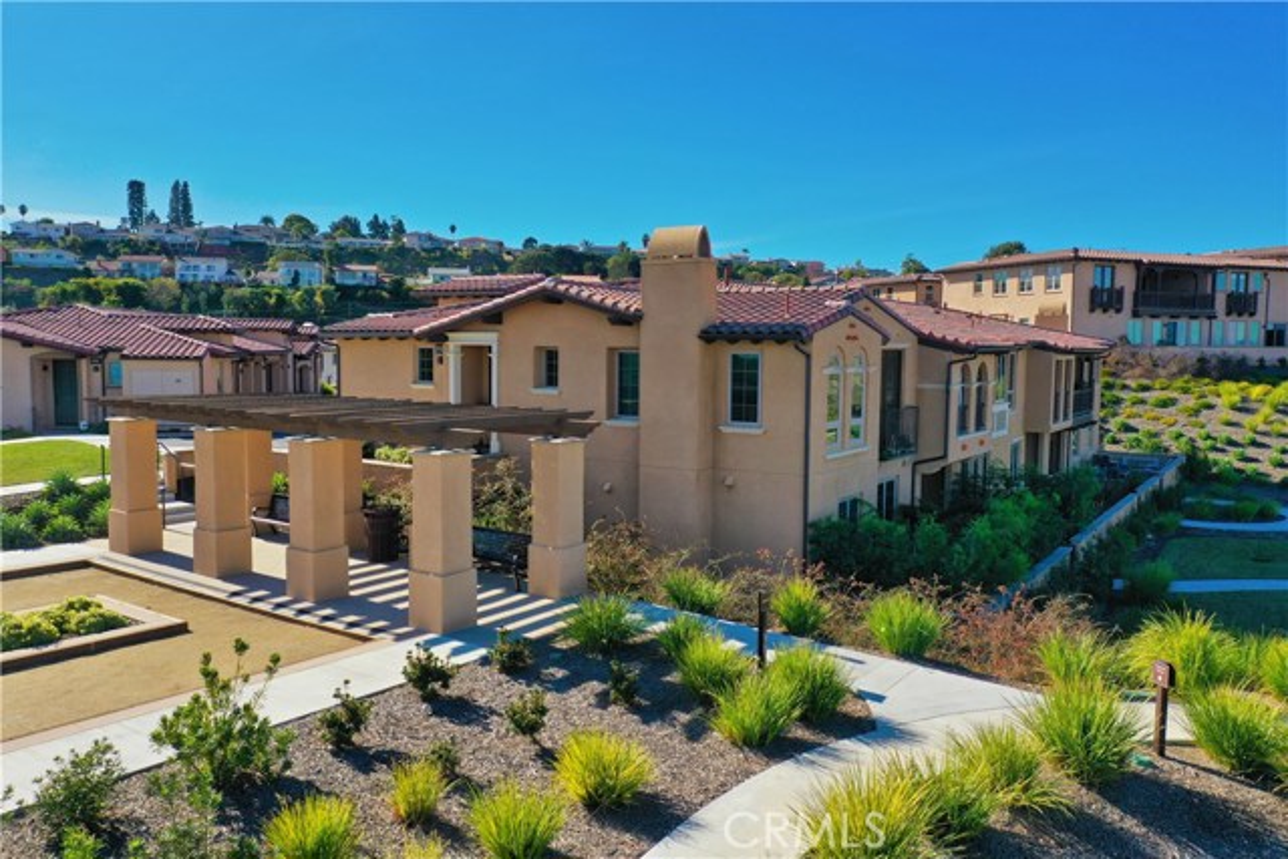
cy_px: 430
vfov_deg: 46.4
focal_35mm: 28
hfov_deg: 65.5
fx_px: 1002
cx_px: 644
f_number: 4.5
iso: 100
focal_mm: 10.26
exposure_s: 1/40
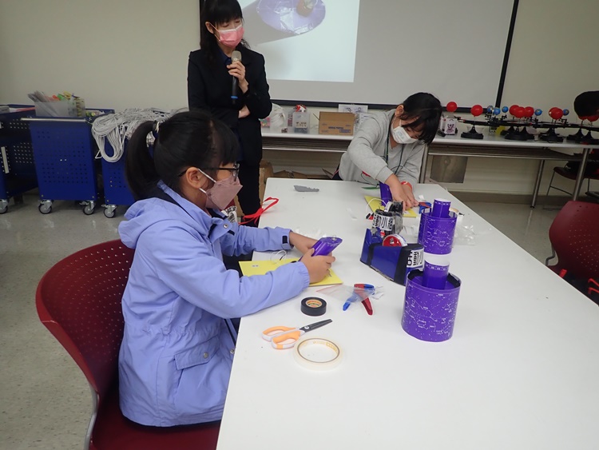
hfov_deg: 69.4
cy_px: 225
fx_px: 433
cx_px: 300
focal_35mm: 25
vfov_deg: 54.9
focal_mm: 4.5
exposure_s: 1/80
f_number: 2
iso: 160
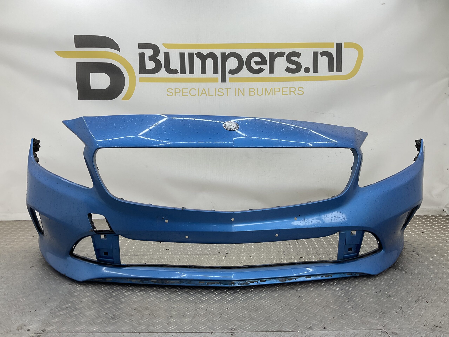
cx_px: 224
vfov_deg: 48.2
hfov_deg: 61.7
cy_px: 168
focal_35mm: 29
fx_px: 376
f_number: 1.8
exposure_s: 1/120
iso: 20
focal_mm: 3
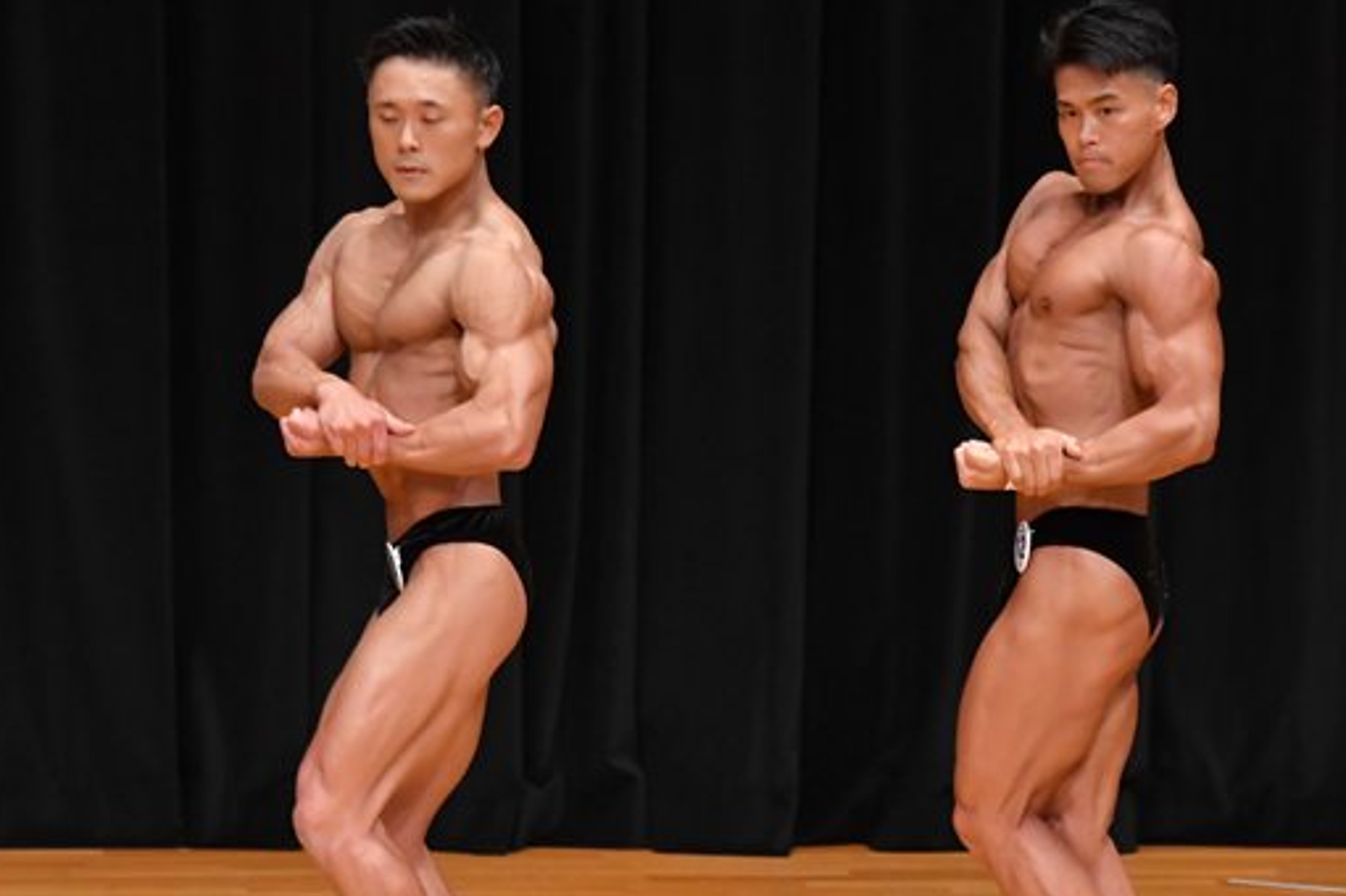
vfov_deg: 3.2
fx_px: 16141
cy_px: 567
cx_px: 900
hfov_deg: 4.8
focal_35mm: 432
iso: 4000
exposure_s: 1/400
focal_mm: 190
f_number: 5.6
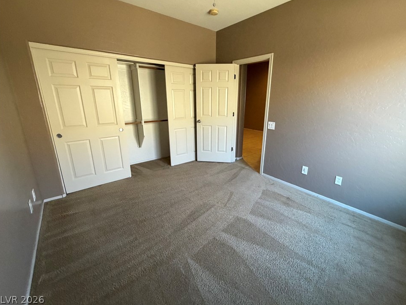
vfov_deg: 81.7
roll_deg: -1.3
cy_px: 143
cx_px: 215
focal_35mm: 15
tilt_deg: -12.6
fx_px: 176
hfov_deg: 98.1
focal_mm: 2.22
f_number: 2.2
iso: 320
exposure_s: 1/62
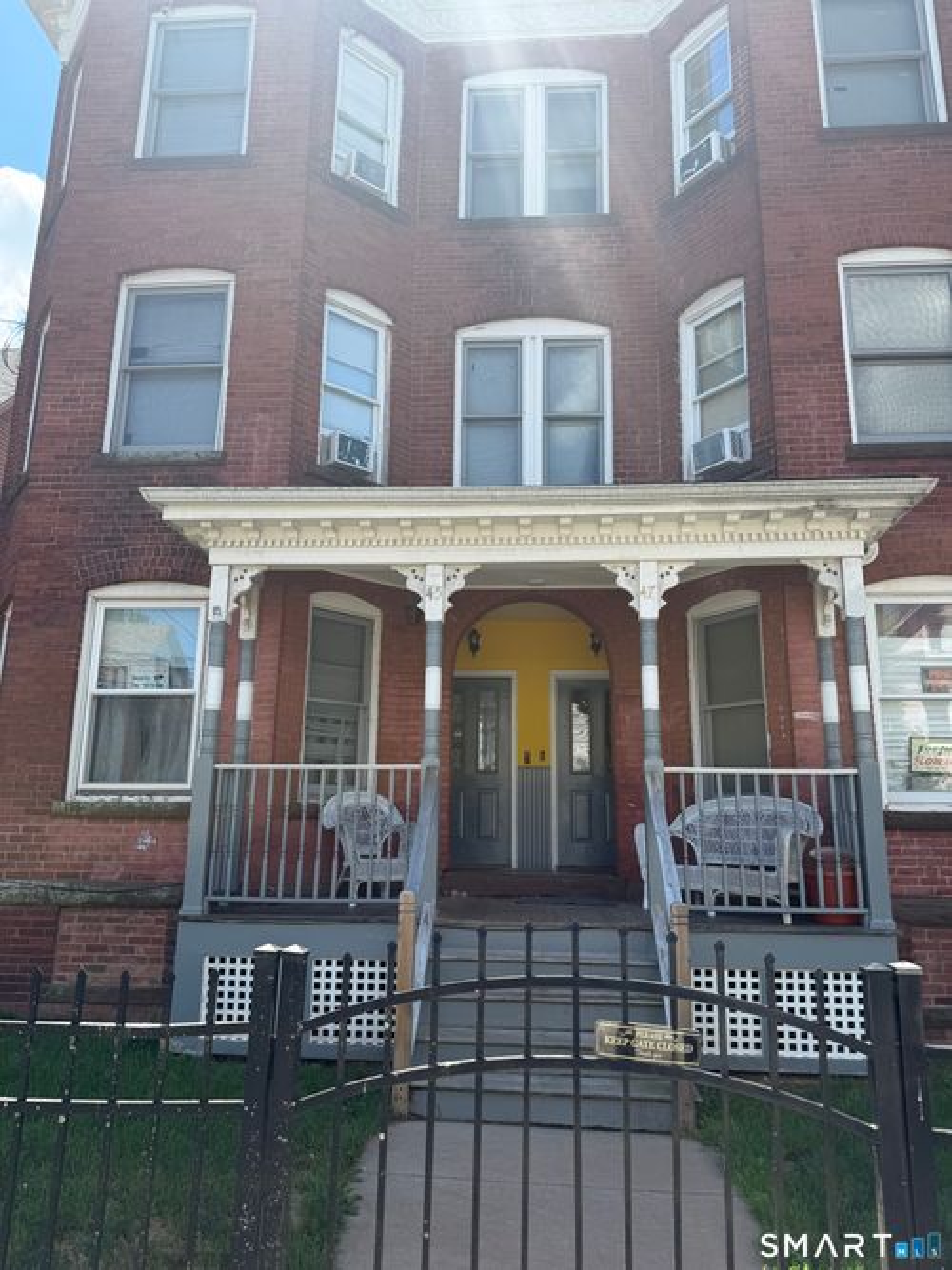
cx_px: 476
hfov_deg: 56.8
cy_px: 635
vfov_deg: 71.6
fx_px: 880
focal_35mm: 24
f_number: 1.78
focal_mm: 6.76
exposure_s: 1/1653
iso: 80
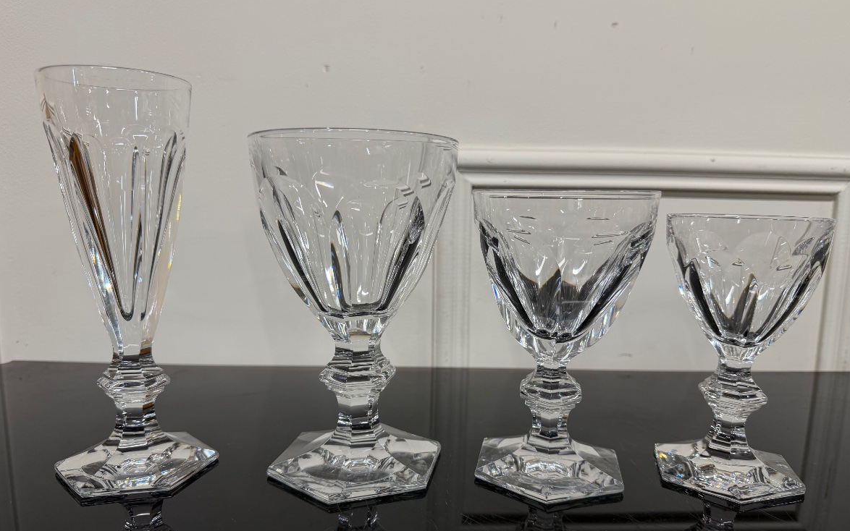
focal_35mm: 26
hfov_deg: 70.4
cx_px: 434
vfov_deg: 47.5
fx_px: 602
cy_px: 300
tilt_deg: -10.3
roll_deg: -0.6
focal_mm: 6.76
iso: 125
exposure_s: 1/50
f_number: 1.78
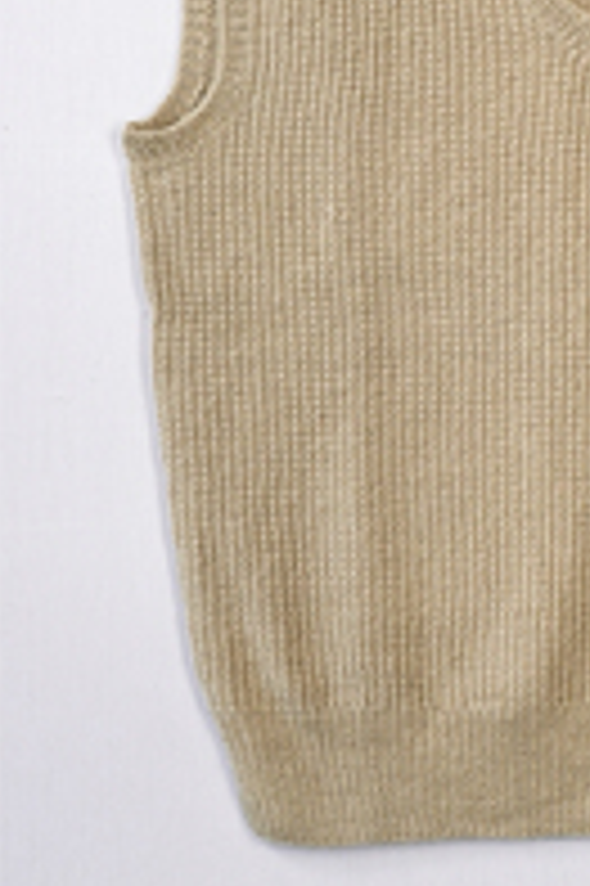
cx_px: 570
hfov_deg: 14.2
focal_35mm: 95
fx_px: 2339
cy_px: 421
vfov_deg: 21.5
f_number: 7.1
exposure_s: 1/60
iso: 320
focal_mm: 32
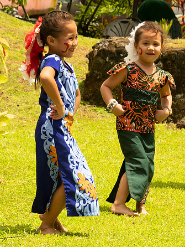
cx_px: -97
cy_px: 65
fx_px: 1858
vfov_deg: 7.6
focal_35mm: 261
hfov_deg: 5.6
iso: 360
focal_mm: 70
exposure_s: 1/320
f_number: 8
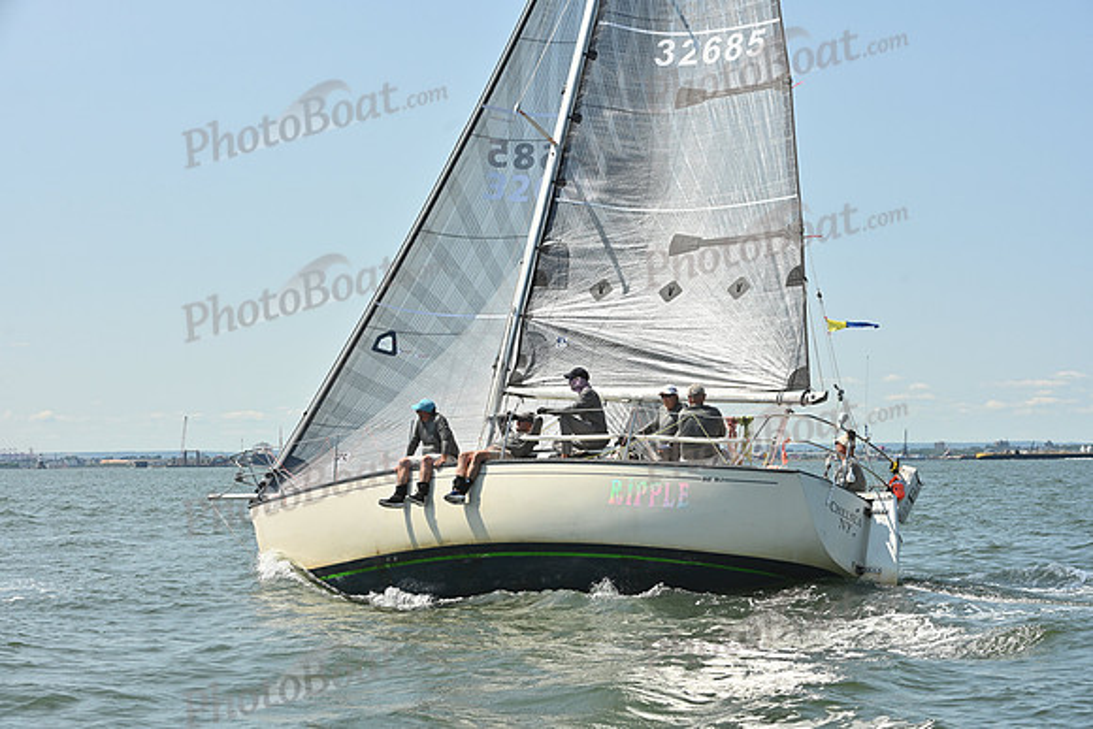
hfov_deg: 28.8
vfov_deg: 19.5
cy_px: 364
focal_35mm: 70
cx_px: 546
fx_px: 2126
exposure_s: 1/1000
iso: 320
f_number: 10
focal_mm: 70
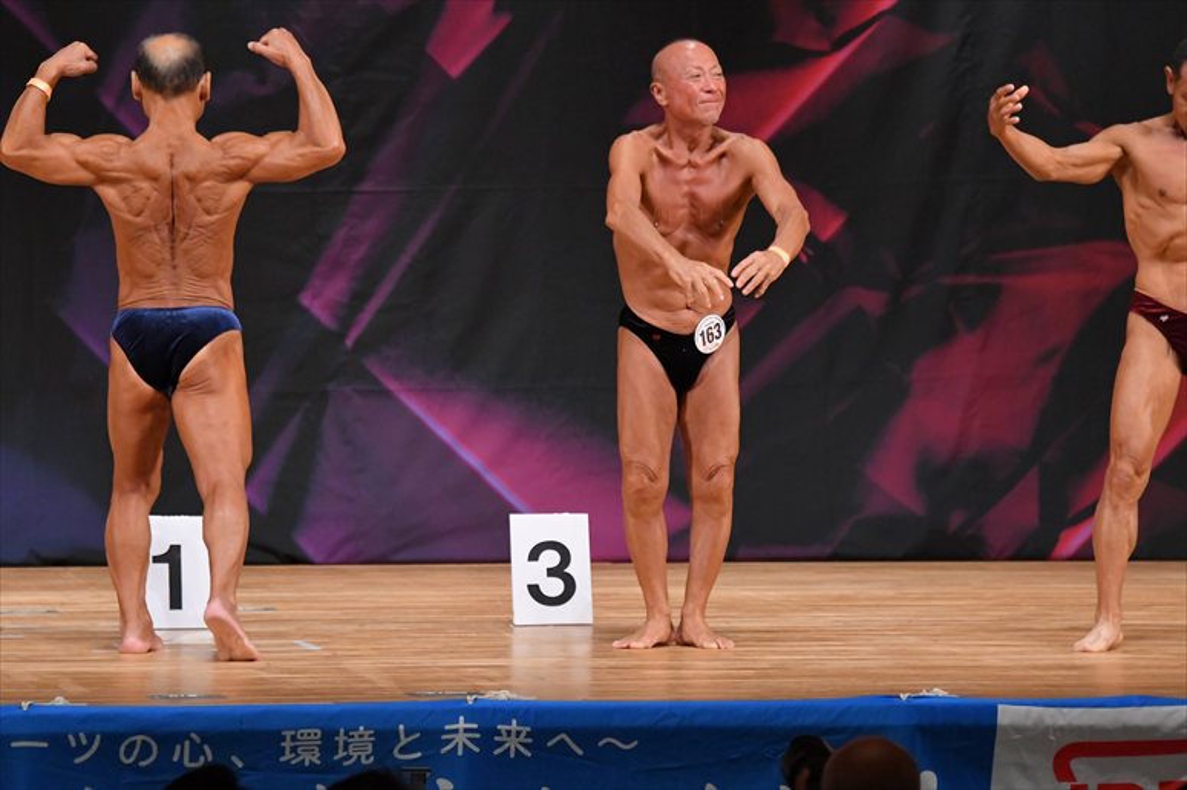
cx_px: 594
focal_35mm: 270
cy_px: 395
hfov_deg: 7.6
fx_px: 8898
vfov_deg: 5.1
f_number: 5.6
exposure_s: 1/400
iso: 4500
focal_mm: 180
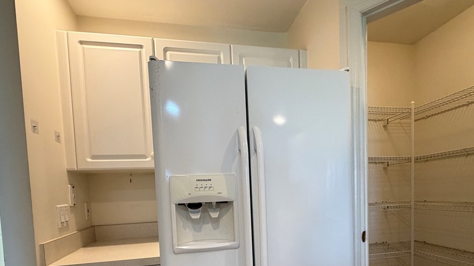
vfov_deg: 52.8
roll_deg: +3.5
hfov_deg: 86.6
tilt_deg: -3.3
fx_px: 251
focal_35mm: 20
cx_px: 237
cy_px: 206
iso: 320
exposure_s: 1/120
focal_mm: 2.22
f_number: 2.2
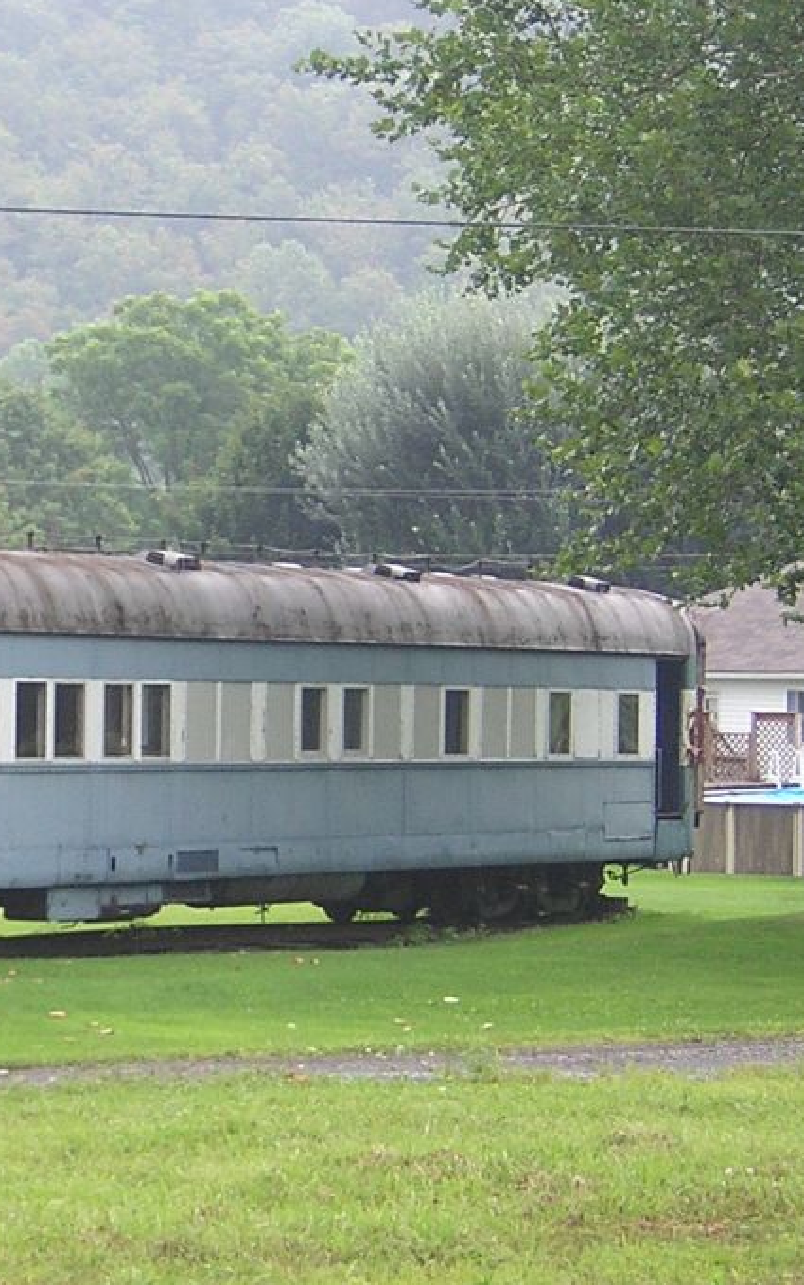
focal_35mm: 155
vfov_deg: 13.5
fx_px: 5428
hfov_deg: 8.4
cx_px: 98
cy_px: 712
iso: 200
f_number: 4.4
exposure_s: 1/185
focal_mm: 12.6
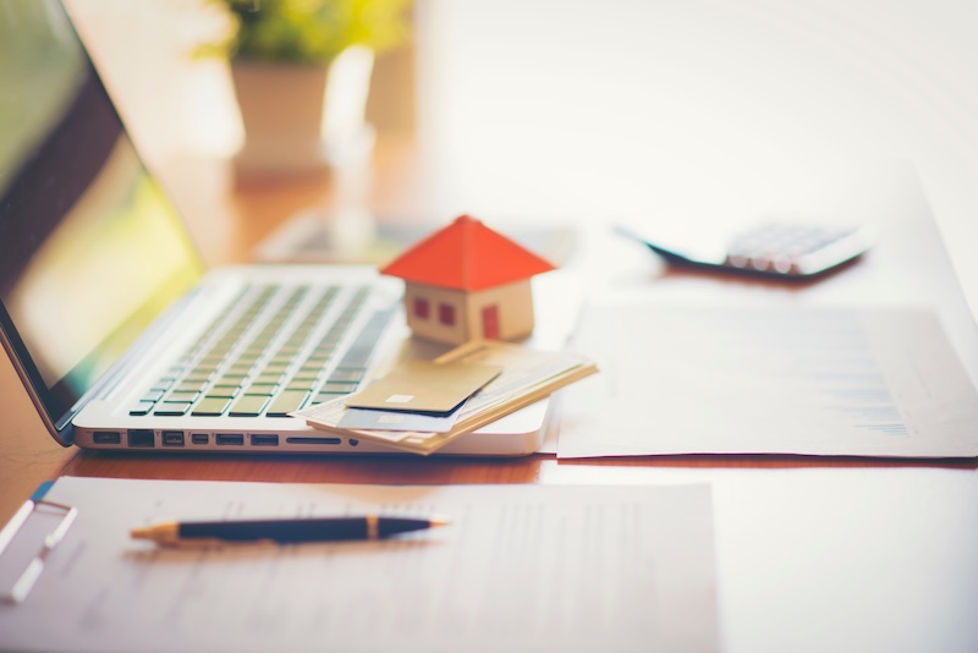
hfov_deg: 23.9
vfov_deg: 16.1
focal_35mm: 85
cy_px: 326
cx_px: 489
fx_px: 2310
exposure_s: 1/125
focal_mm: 85
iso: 160
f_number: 1.8
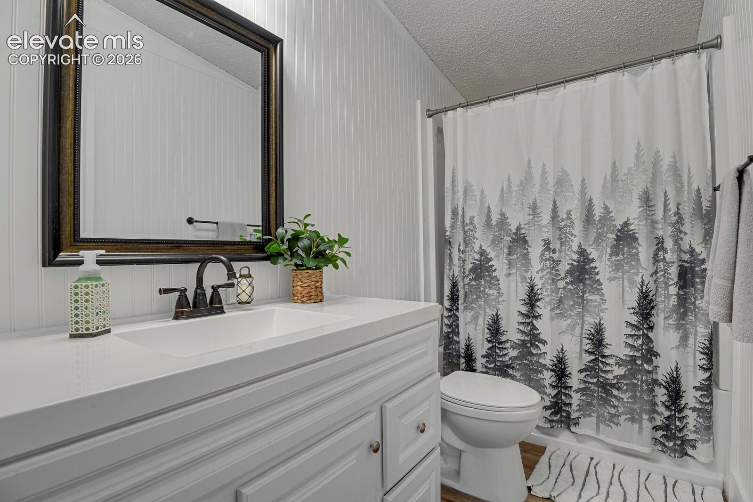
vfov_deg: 70.4
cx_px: 376
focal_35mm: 17
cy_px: 251
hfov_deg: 93.3
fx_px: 356
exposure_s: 1.3
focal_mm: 17
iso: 250
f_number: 6.3
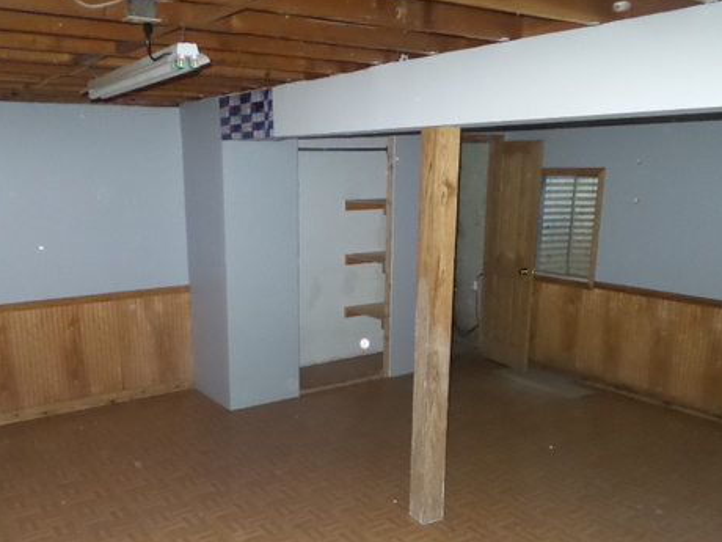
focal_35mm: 32
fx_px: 667
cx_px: 311
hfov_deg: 56.6
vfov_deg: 43.8
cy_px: 342
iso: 800
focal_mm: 4.1
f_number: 2.8
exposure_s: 1/30
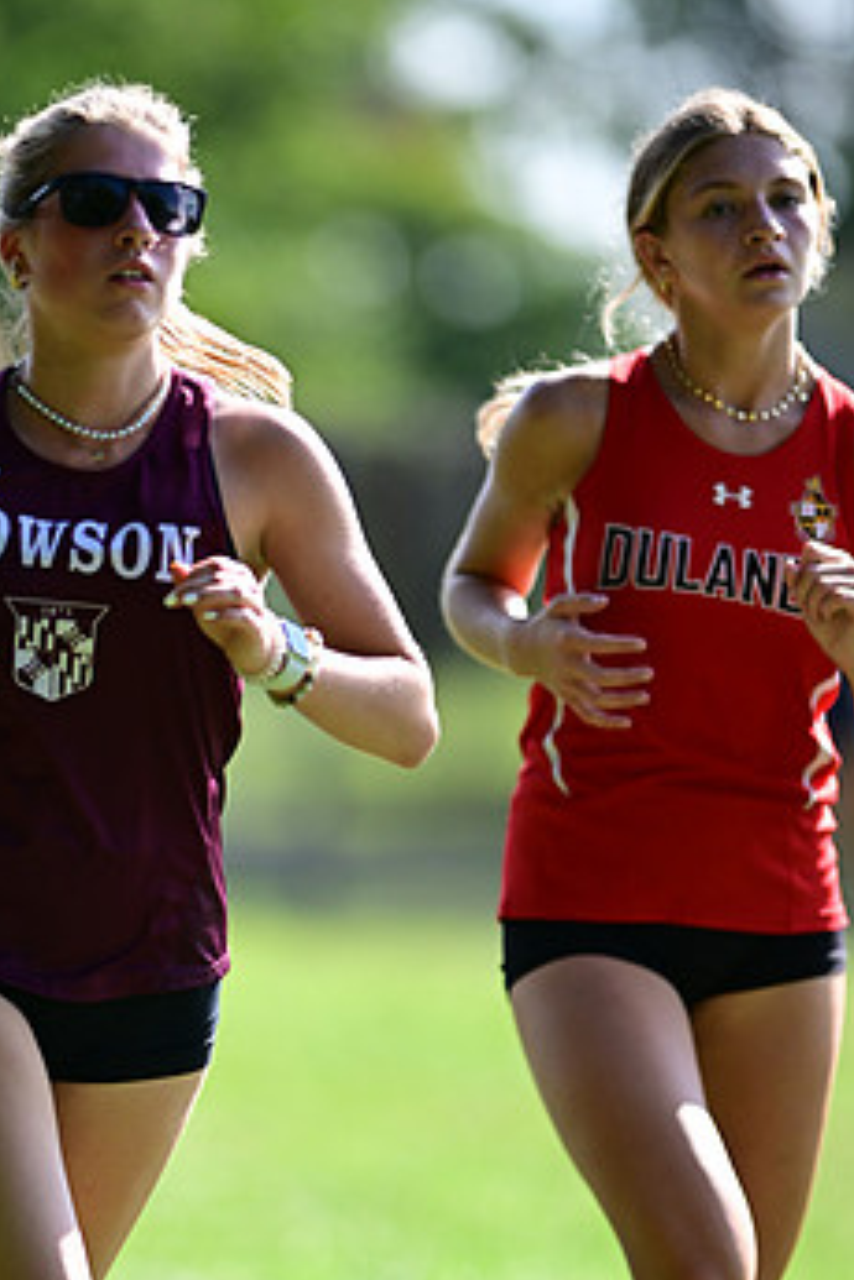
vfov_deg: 4.1
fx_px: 17933
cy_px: 824
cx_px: 165
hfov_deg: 2.7
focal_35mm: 504
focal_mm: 300
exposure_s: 1/2500
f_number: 2.8
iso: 450
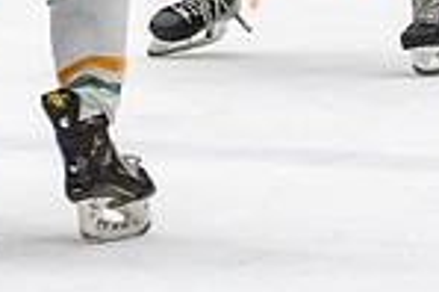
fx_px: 9318
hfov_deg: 2.7
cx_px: 8
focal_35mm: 765
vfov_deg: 1.8
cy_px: -65
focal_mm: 82
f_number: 2.8
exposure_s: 1/640
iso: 3200
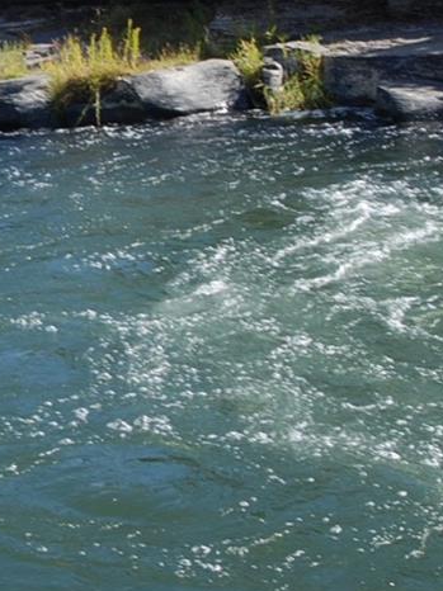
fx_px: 1588
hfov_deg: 15.3
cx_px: -104
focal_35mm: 93
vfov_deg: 21.0
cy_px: 168
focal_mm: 20
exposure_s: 1/200
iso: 100
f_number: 6.3
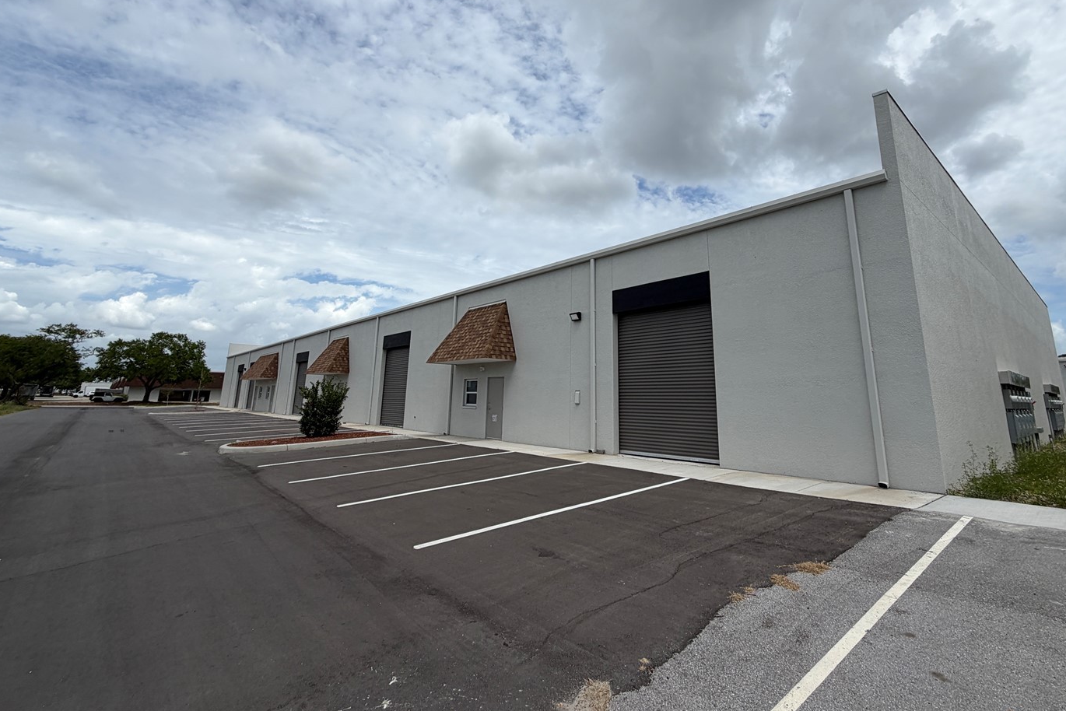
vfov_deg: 69.7
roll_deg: -1.7
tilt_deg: +14.0
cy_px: 284
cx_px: 563
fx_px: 503
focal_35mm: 17
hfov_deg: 93.2
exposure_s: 1/1656
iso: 20
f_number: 2.2
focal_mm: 2.22
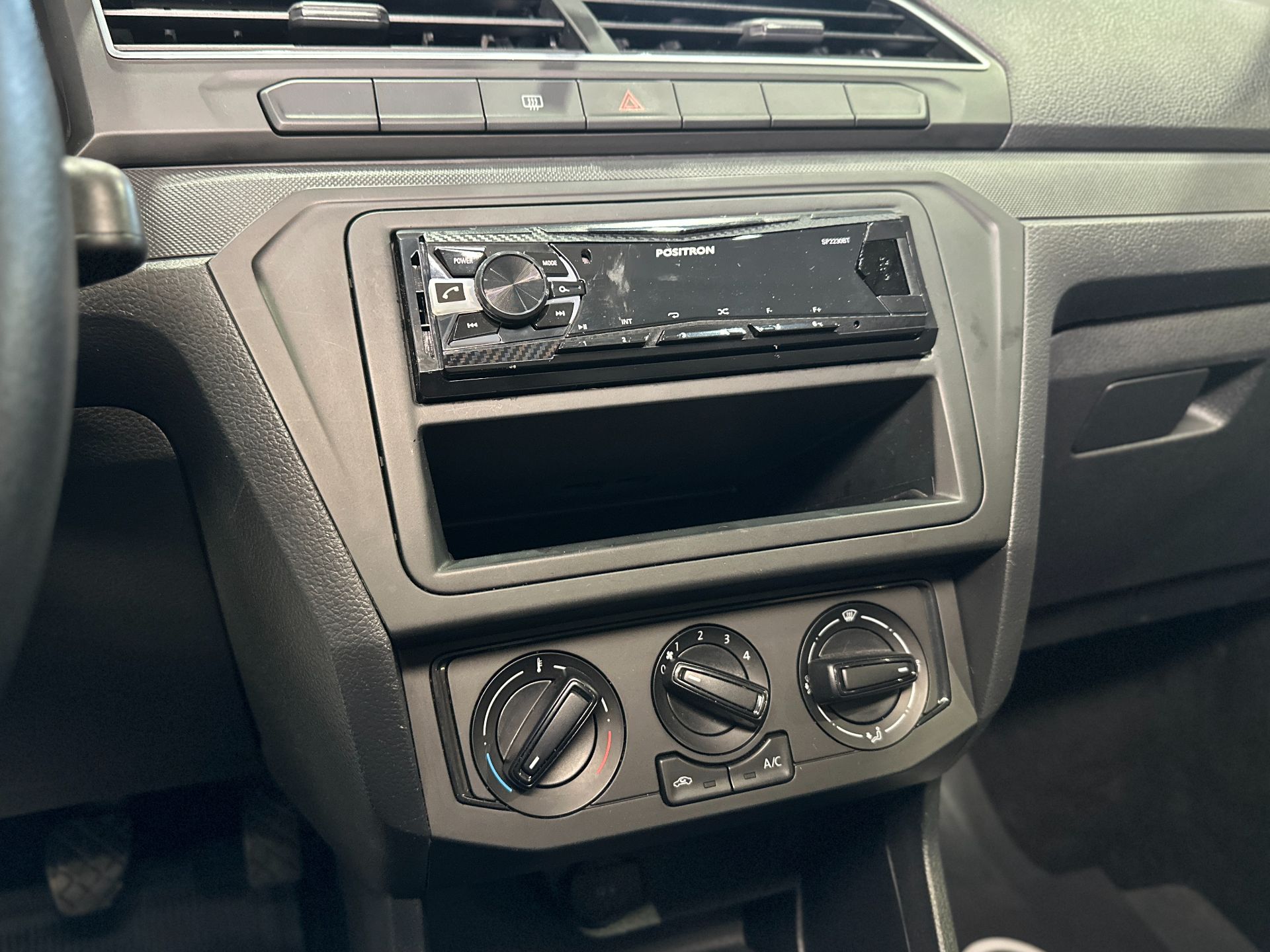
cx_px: 635
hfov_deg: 71.6
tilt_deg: -17.4
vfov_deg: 56.8
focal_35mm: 24
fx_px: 881
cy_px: 476
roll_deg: -0.5
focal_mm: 6.86
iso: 1000
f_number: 1.78
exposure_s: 1/45
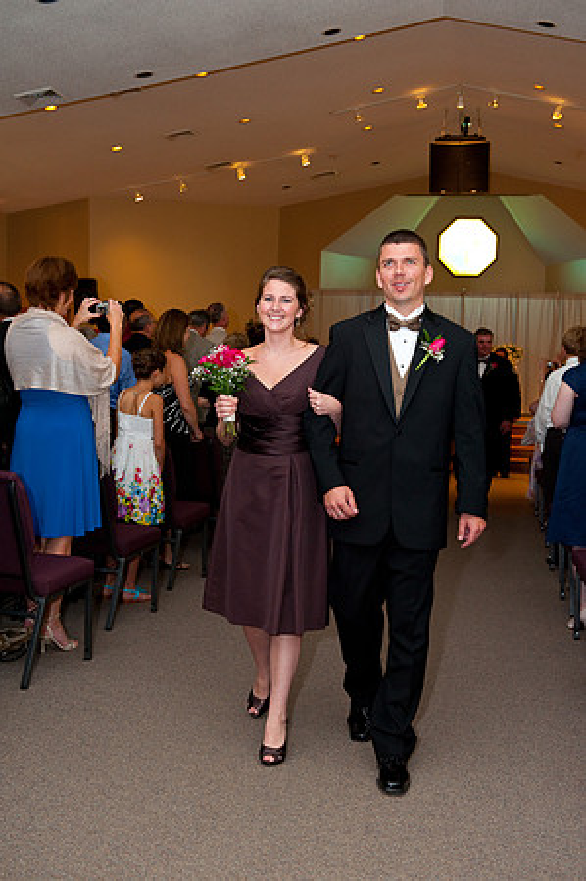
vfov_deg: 43.6
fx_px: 1101
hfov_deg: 29.8
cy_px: 440
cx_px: 293
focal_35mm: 45
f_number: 5.6
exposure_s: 1/60
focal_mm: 45
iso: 1250
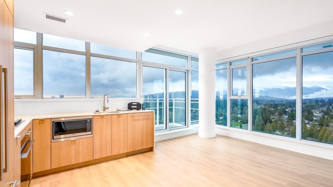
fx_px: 150
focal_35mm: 17
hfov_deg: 95.9
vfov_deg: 63.9
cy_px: 99
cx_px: 164
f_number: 8
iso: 400
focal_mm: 16
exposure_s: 1/100
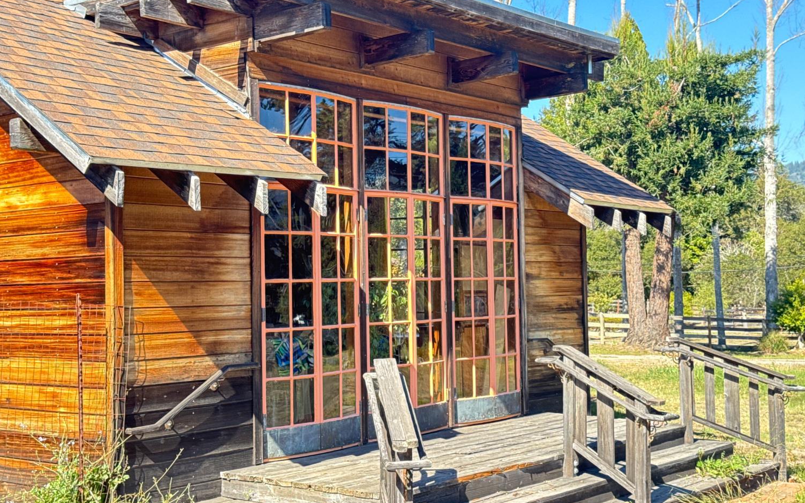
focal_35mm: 51
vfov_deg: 25.3
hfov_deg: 39.6
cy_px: 252
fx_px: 1119
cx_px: 402
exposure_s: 1/374
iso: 64
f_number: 1.78
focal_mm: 6.76
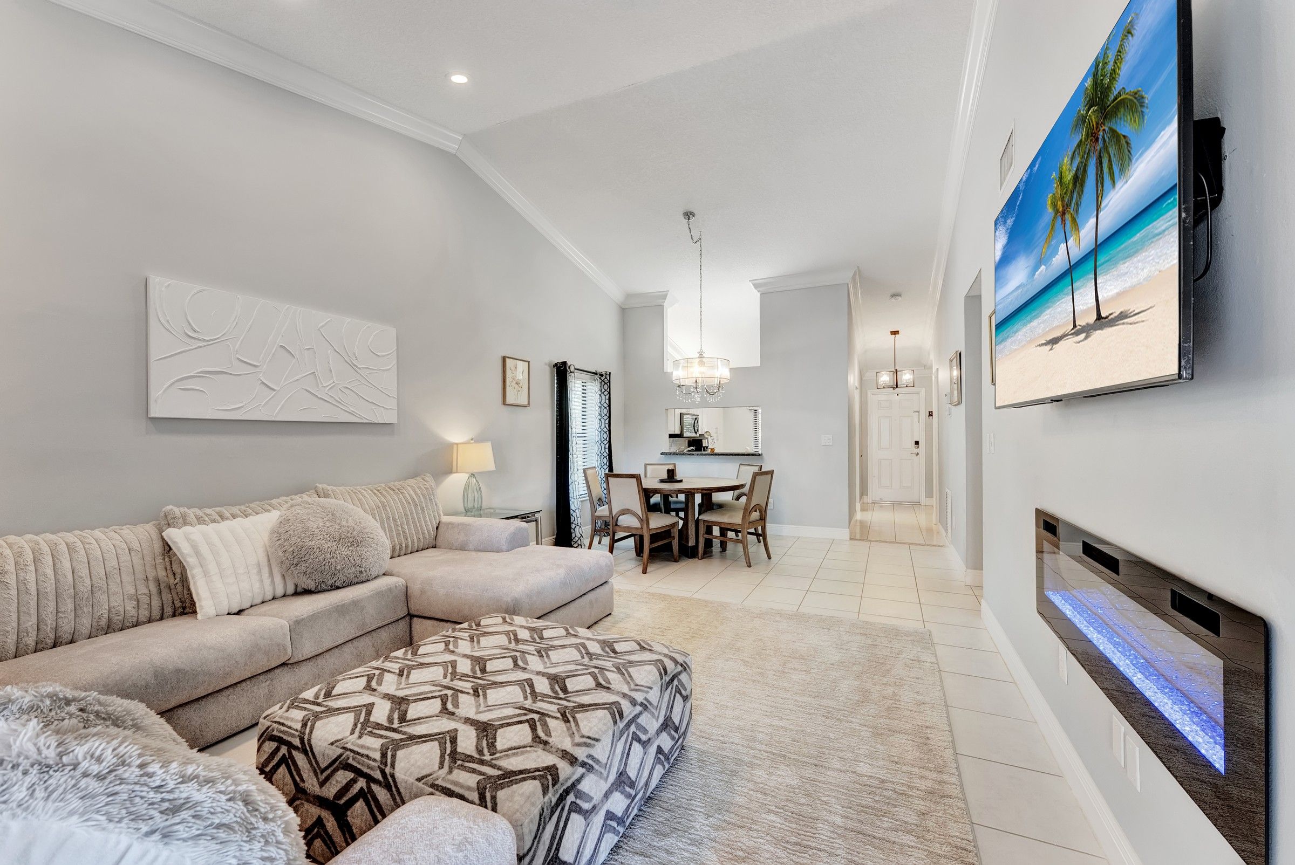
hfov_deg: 104.2
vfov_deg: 81.3
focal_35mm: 14
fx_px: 504
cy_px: 432
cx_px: 648
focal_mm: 14
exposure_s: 1/10
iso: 400
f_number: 9
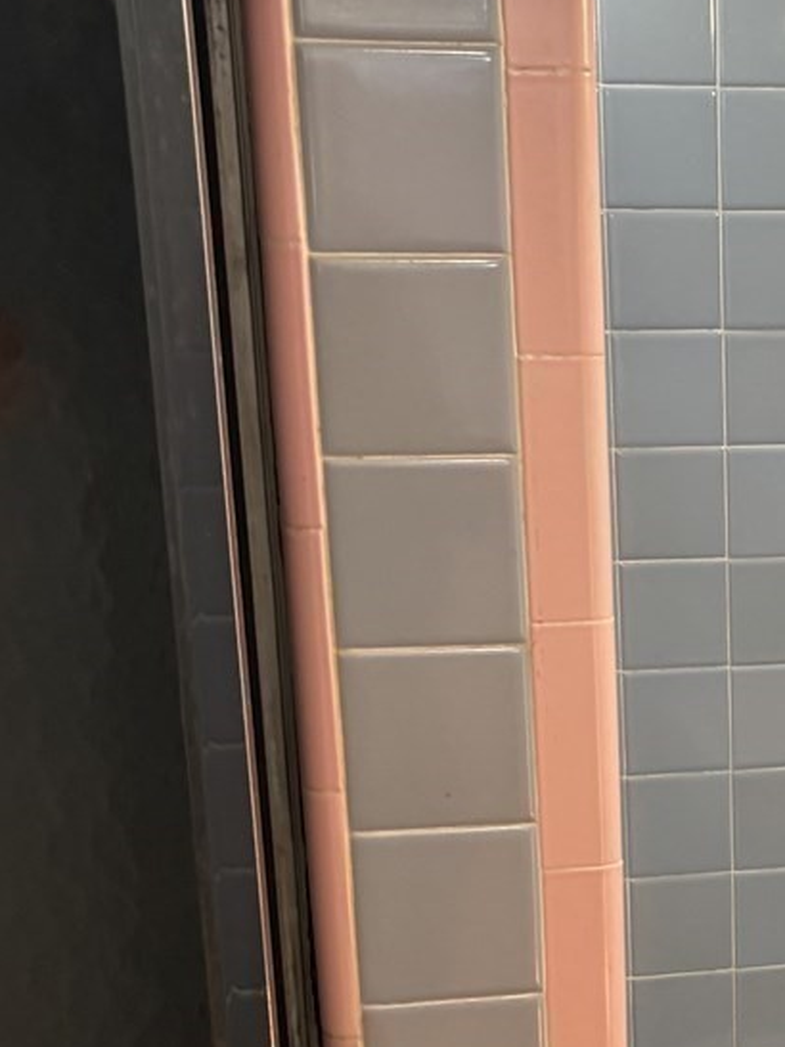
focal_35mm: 73
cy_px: 858
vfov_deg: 26.1
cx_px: 885
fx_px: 2208
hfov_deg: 19.2
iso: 200
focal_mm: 5.96
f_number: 1.6
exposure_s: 1/60
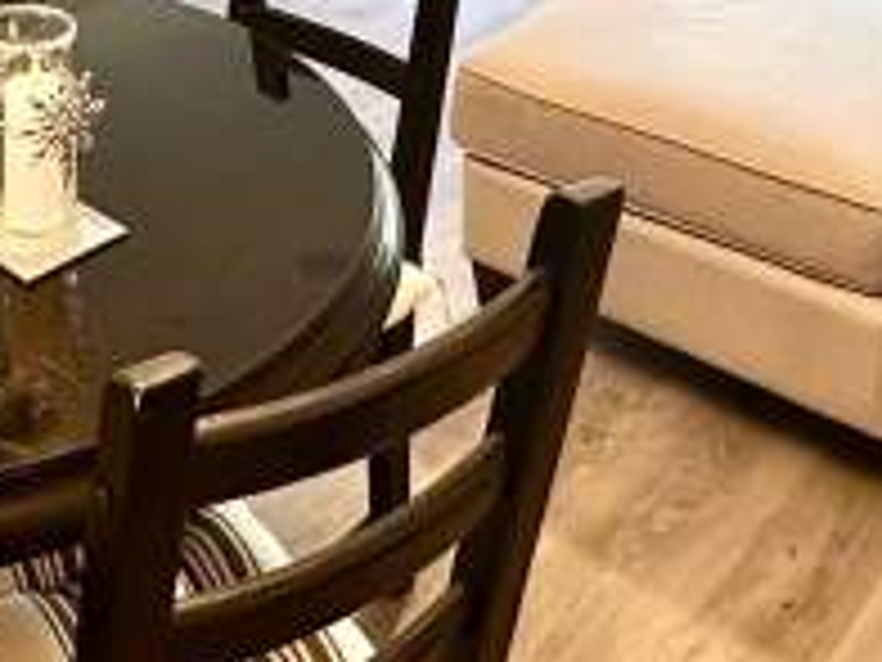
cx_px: 112
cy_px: -243
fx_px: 1452
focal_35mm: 57
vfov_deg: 22.4
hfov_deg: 32.3
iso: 200
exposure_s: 1/60
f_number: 2.2
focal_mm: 2.22
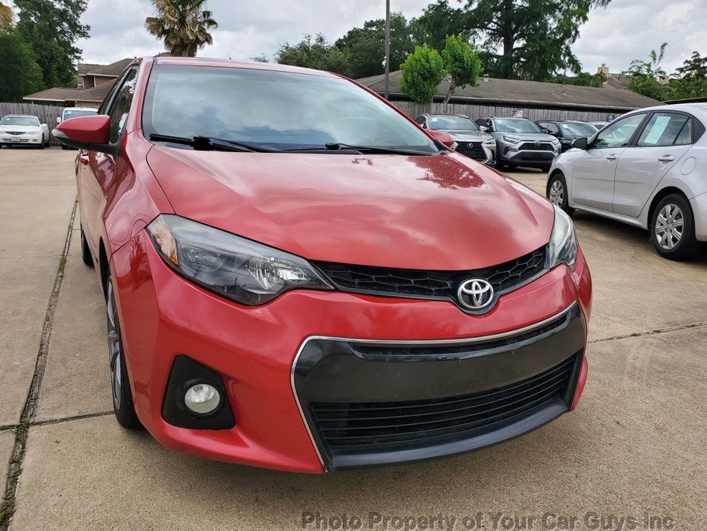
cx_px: 346
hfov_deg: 65.3
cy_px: 271
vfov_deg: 51.4
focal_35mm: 27
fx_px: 552
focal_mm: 4.3
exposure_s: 1/919
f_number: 2.4
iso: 50
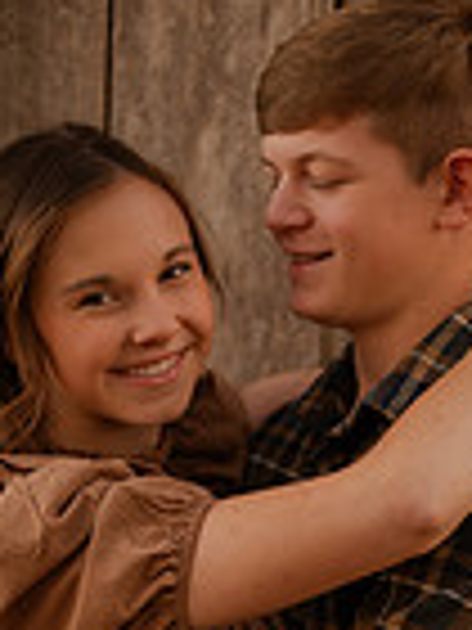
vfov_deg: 12.7
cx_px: 308
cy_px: 630
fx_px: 2800
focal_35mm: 154
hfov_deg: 9.6
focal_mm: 50
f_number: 1.8
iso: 250
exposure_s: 1/125
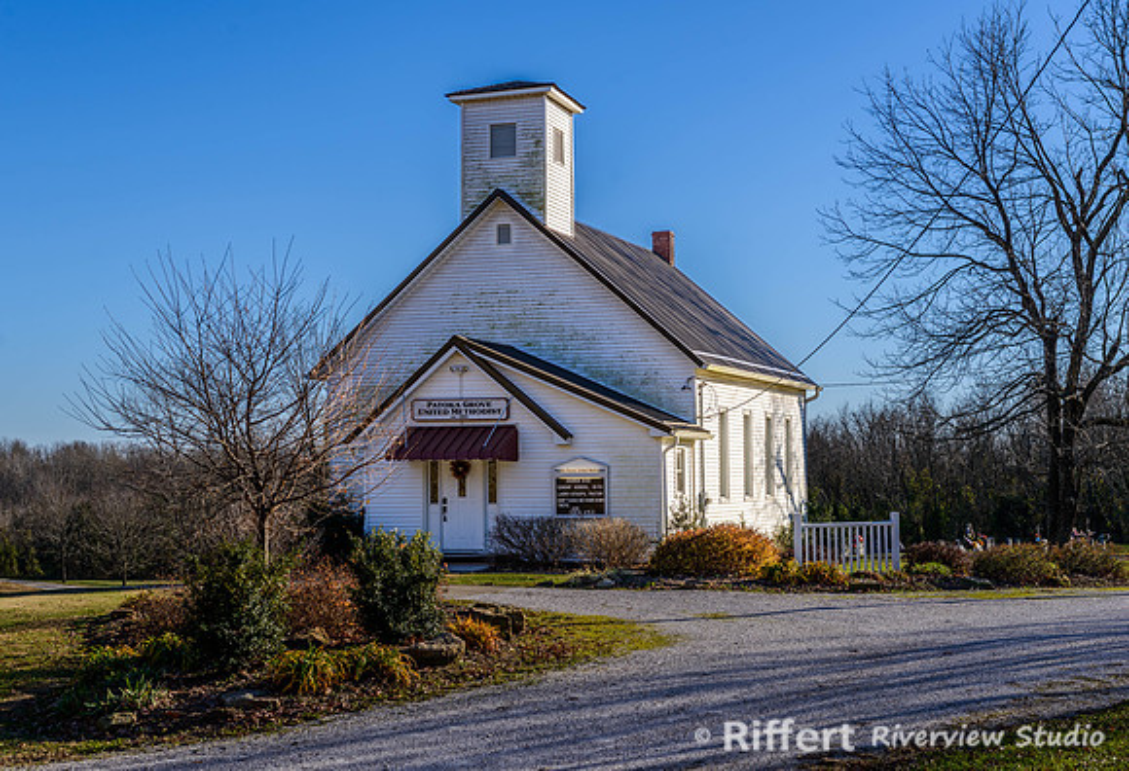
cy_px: 411
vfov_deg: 23.0
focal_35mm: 60
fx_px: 1896
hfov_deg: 33.1
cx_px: 510
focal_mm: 55
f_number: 7.1
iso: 100
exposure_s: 1/320
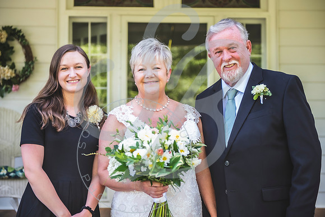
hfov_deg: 31.4
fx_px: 577
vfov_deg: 21.3
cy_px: 108
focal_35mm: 64
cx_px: 165
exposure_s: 1/400
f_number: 2.8
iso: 400
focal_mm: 62
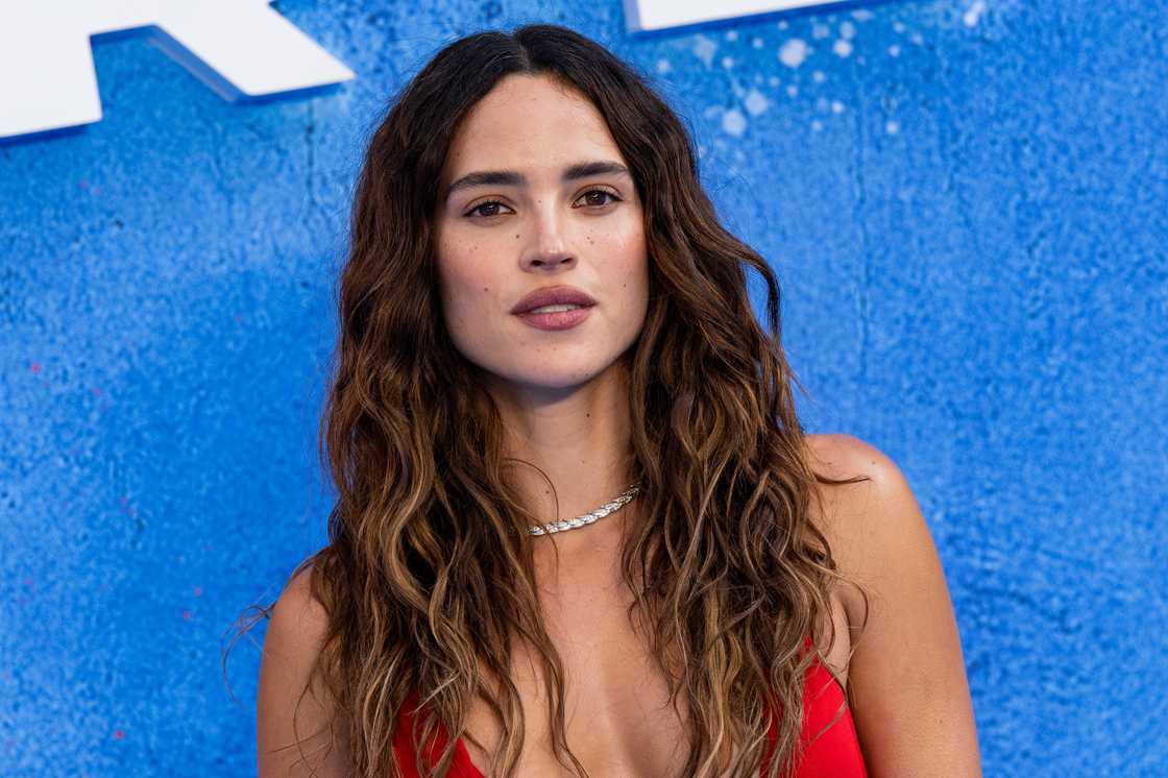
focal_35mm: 300
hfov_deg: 6.9
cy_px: 389
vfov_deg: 4.6
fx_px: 9730
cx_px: 584
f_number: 4.5
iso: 500
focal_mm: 200
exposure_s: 1/400
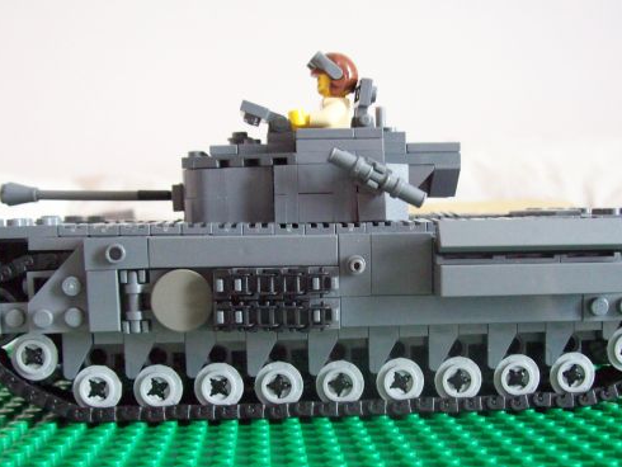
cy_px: 283
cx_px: 298
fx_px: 845
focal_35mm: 47
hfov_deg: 40.4
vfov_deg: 30.8
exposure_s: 1/8
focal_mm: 6
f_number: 2.7
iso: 200
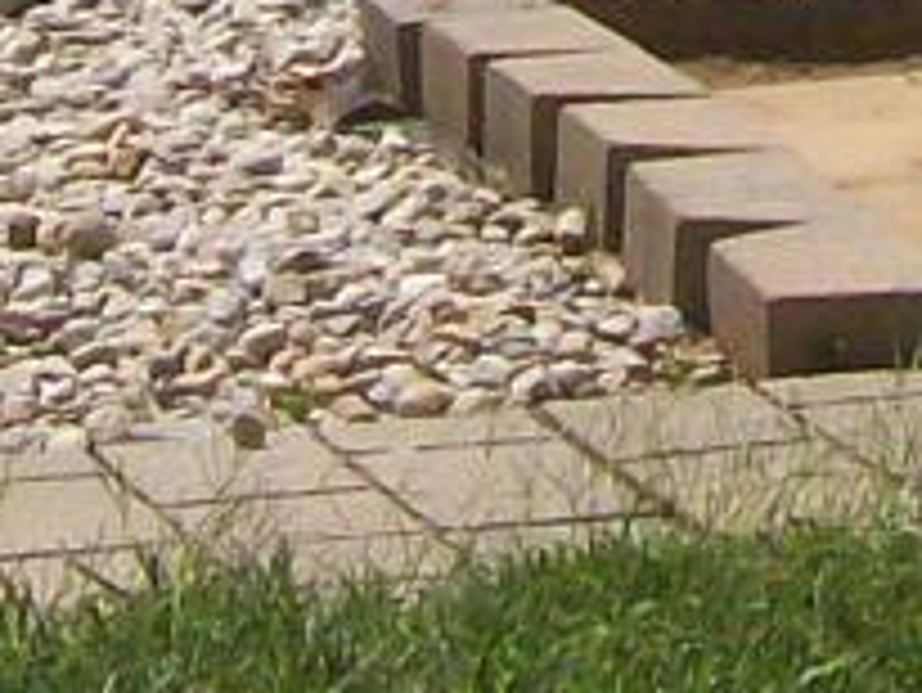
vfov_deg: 5.0
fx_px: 7489
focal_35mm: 281
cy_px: -1323
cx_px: 998
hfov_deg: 7.0
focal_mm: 6
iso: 80
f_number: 4.8
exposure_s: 1/772
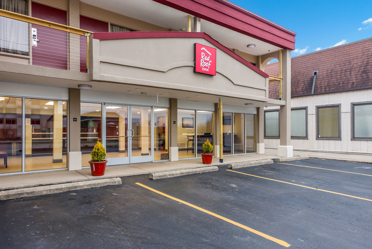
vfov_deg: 53.2
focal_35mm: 24
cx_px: 186
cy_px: 124
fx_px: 248
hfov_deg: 73.7
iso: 400
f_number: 8
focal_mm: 24
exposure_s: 1/8
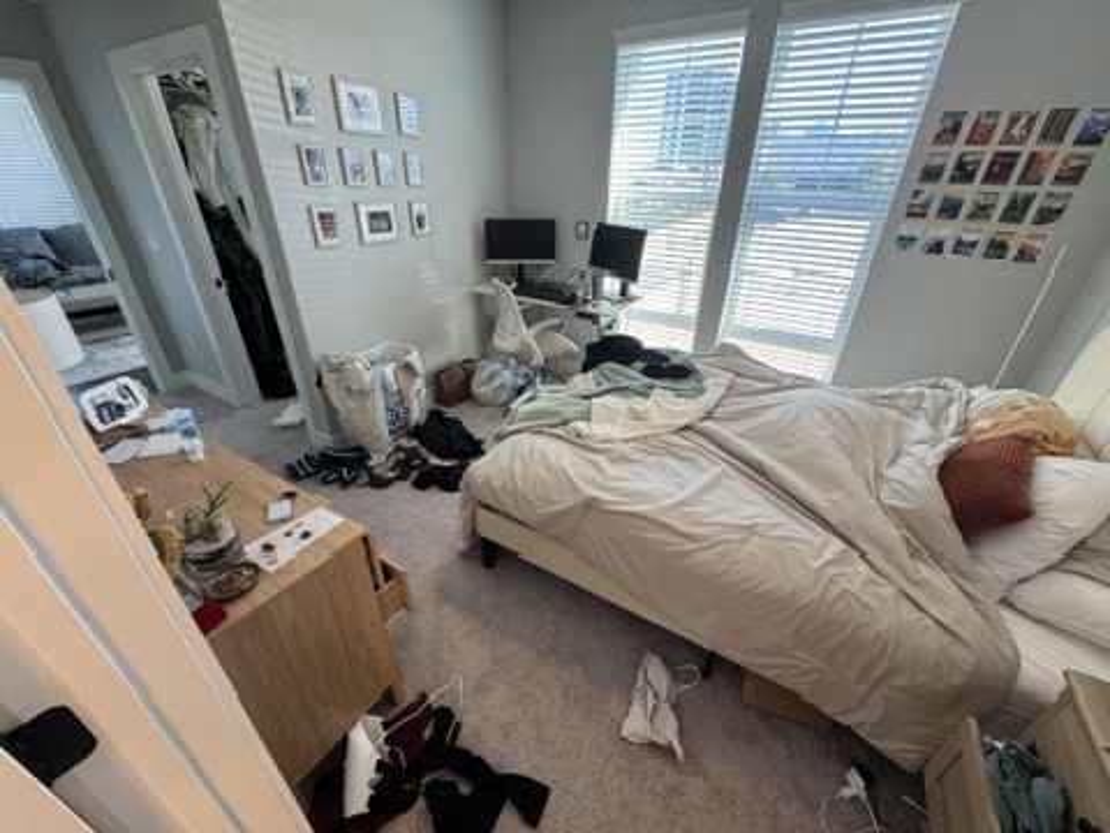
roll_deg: -1.7
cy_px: 416
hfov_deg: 102.1
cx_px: 555
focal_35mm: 14
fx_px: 449
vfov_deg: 85.7
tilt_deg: -28.9
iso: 200
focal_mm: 2.22
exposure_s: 1/120
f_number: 2.2
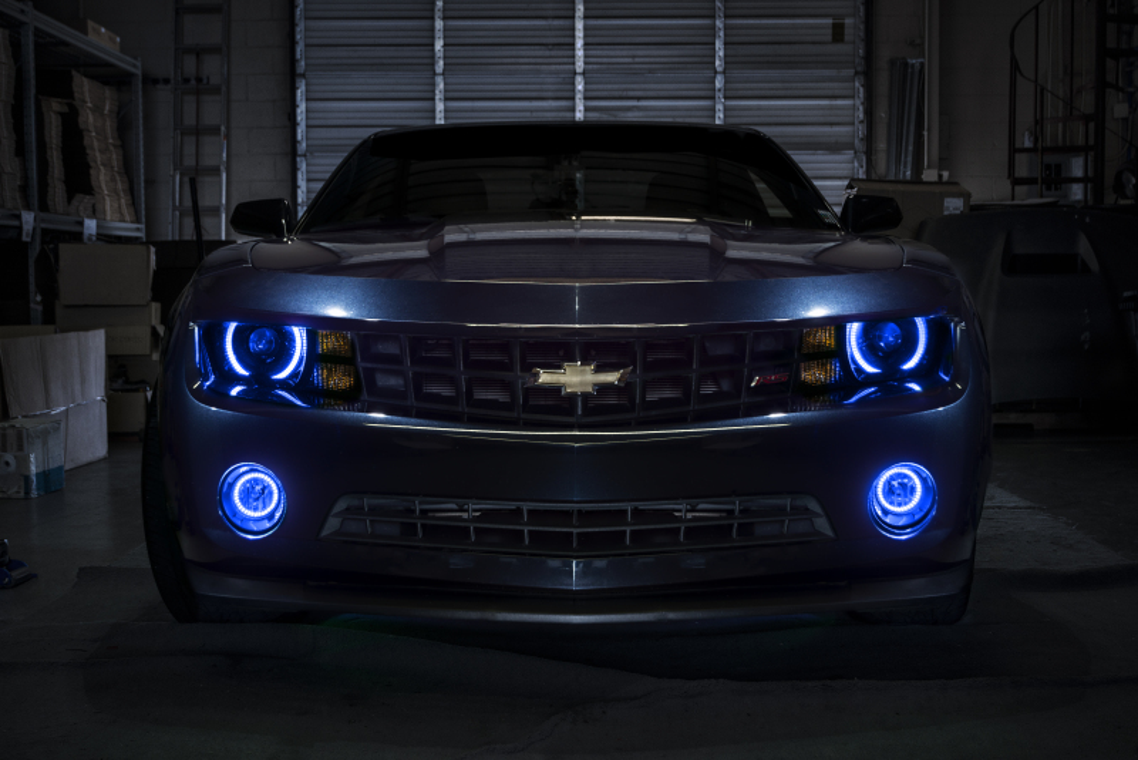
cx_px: 569
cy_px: 380
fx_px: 1739
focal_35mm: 55
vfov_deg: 24.6
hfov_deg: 36.2
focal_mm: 55
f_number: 7.1
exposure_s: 1/2
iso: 200
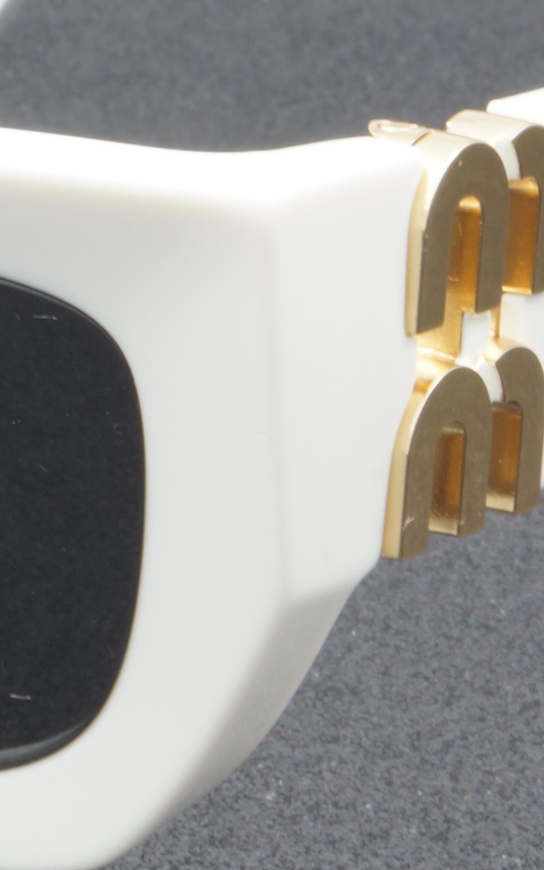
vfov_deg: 8.4
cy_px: 330
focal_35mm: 250
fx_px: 5930
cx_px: -204
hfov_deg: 5.2
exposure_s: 1.3
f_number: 32
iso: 100
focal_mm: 50
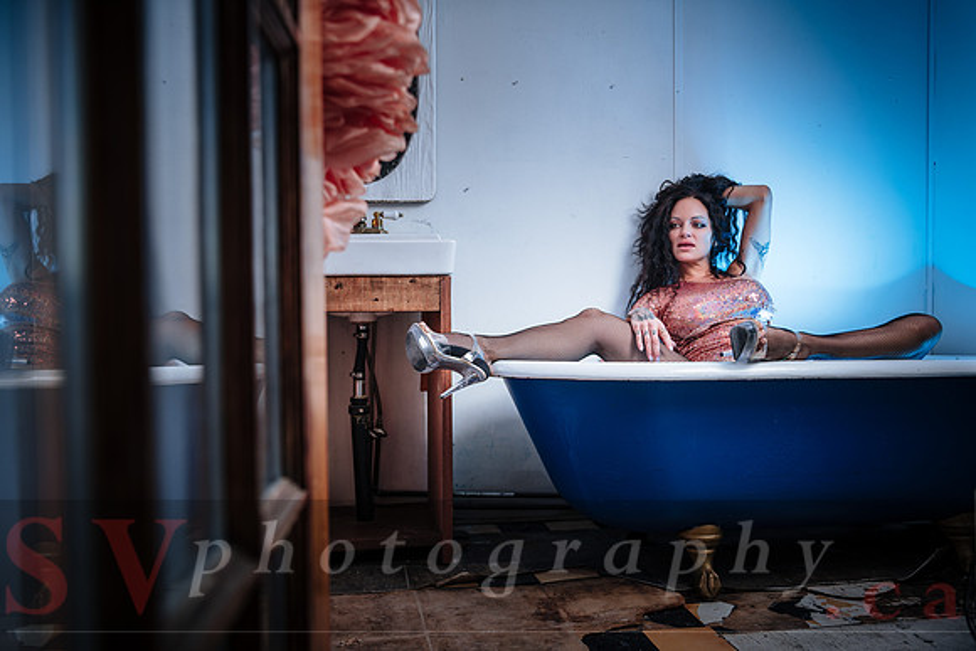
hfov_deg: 57.5
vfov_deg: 40.2
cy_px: 335
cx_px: 510
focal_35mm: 33
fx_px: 889
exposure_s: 1/250
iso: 64
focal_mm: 31
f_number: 3.2
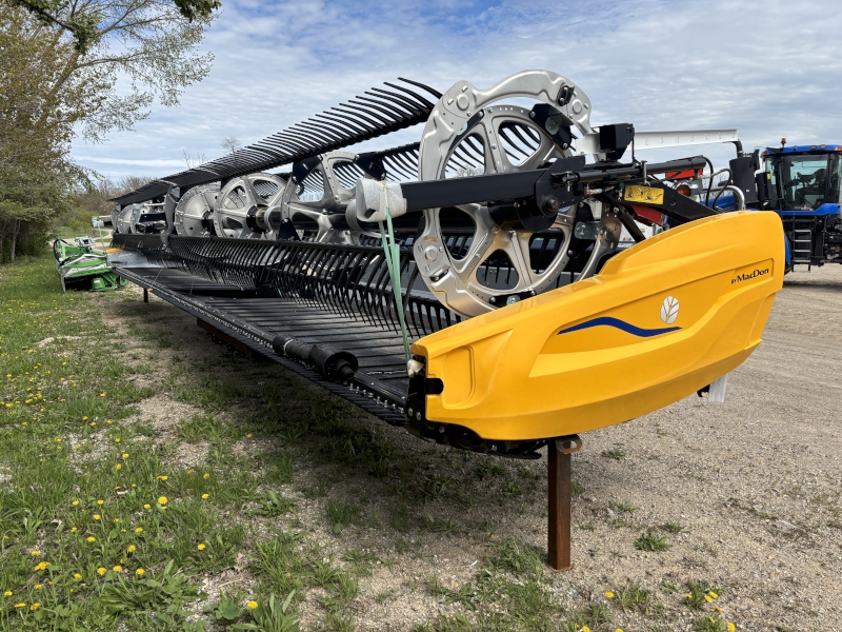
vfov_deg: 53.1
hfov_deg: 67.3
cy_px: 316
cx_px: 421
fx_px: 632
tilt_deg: -7.6
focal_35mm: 26
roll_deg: -1.0
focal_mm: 5.96
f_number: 1.6
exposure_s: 1/2857
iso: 50
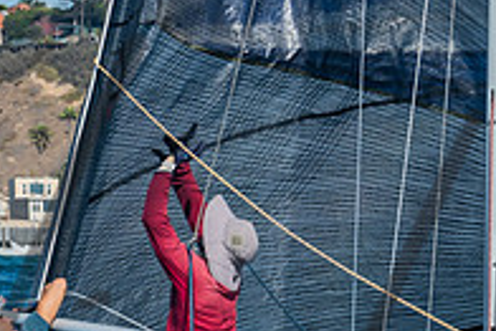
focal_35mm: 327
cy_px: 362
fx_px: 4509
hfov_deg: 6.3
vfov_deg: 4.2
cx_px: 218
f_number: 6.3
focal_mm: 69
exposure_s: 1/400
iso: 160
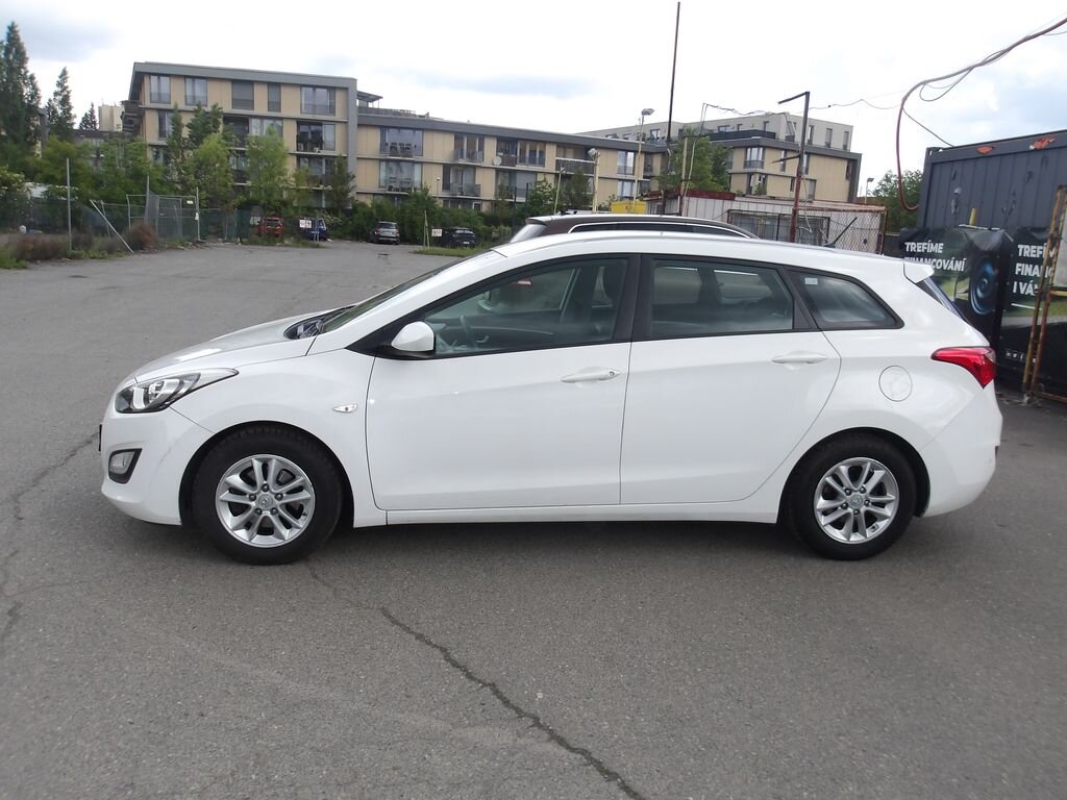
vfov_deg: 51.4
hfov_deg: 65.3
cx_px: 534
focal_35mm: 27
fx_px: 832
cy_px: 400
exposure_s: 1/575
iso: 100
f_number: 3
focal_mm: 4.9
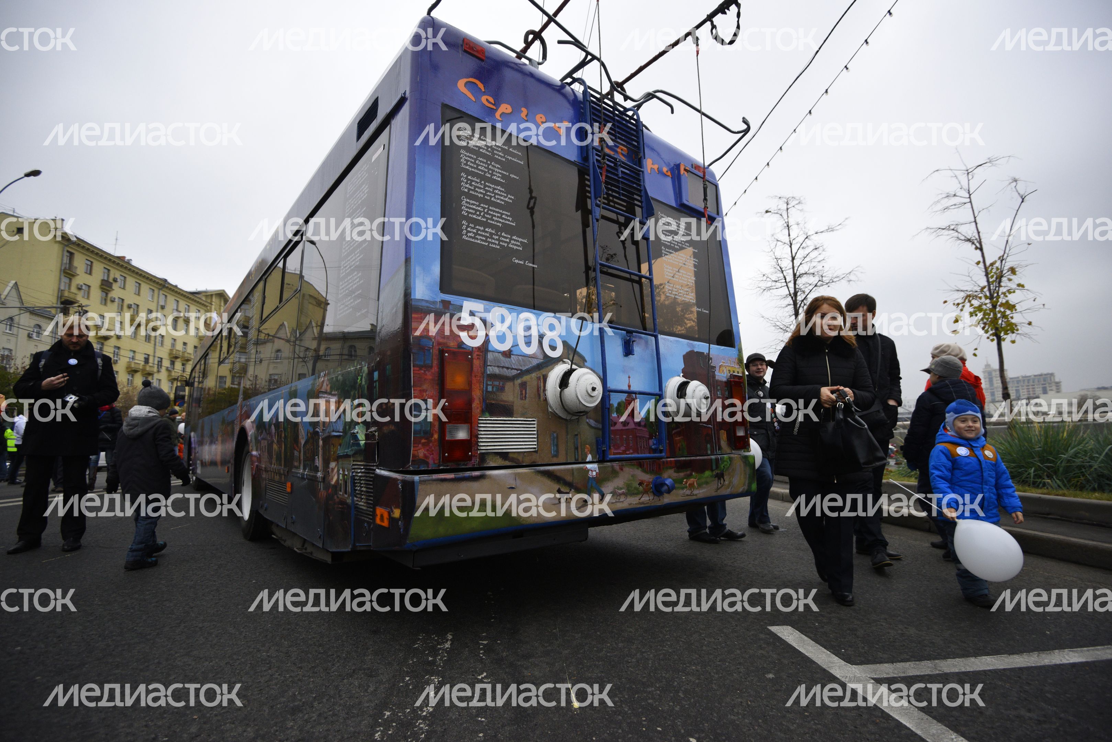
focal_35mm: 16
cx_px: 556
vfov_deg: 73.8
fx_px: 494
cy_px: 371
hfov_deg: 96.7
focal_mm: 16
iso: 1000
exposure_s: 1/1600
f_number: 4
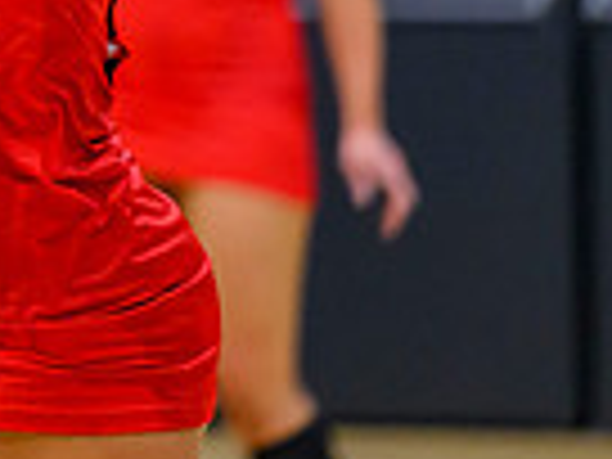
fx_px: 15753
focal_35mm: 891
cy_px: -439
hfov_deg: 2.2
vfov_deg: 1.7
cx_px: -457
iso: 4000
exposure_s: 1/1000
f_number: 3.2
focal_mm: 200
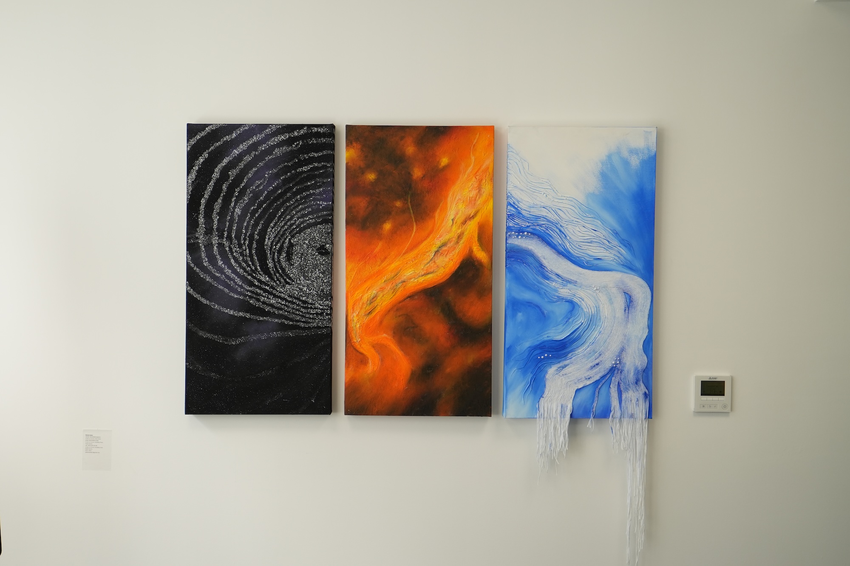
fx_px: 1062
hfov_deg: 43.6
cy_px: 283
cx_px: 425
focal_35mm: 45
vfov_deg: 29.9
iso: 400
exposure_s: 1/250
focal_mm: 30
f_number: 3.5
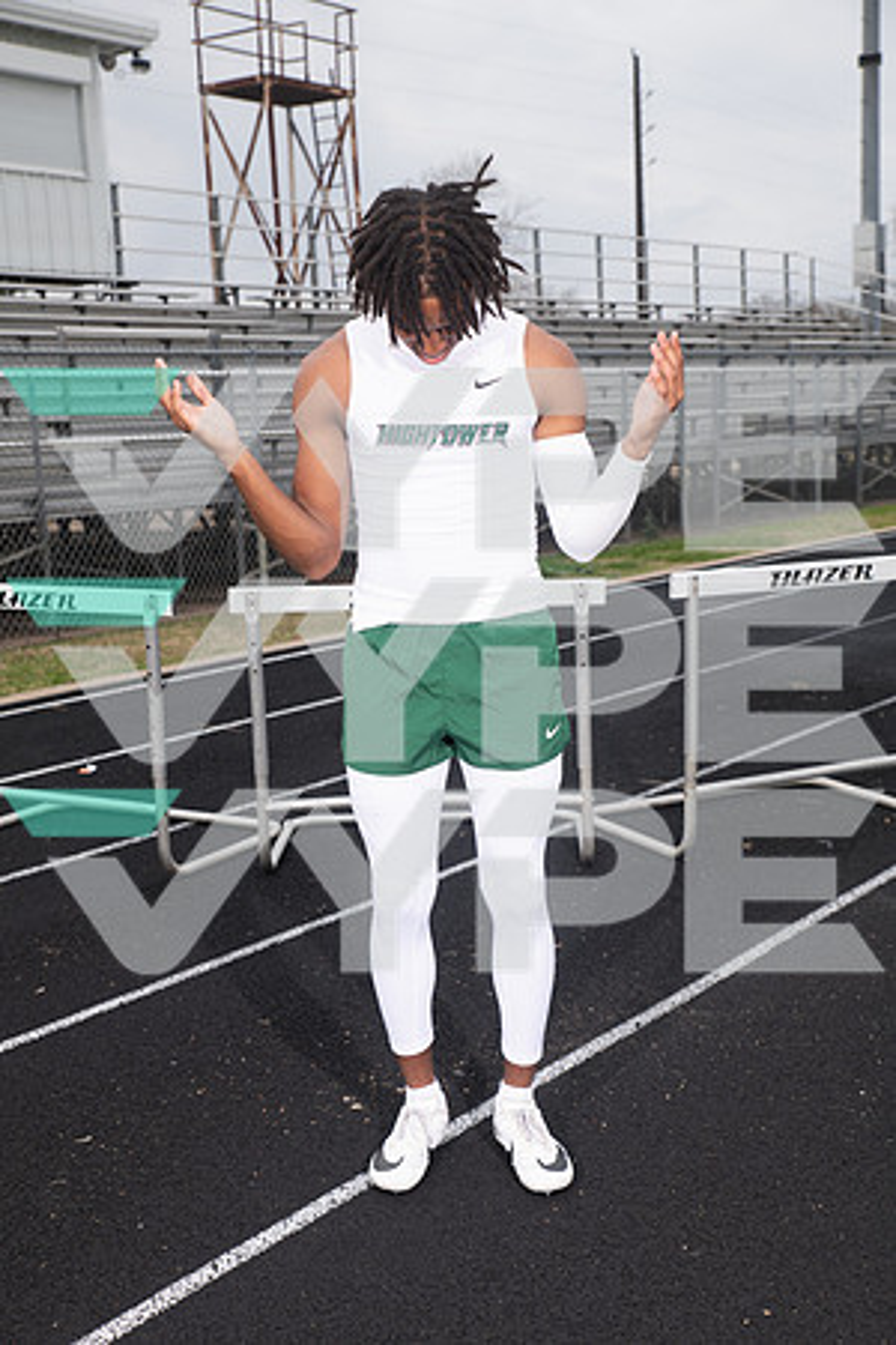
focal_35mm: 48
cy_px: 672
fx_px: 1792
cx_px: 448
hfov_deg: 28.1
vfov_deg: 41.1
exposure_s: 1/400
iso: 250
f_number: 6.3
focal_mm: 48
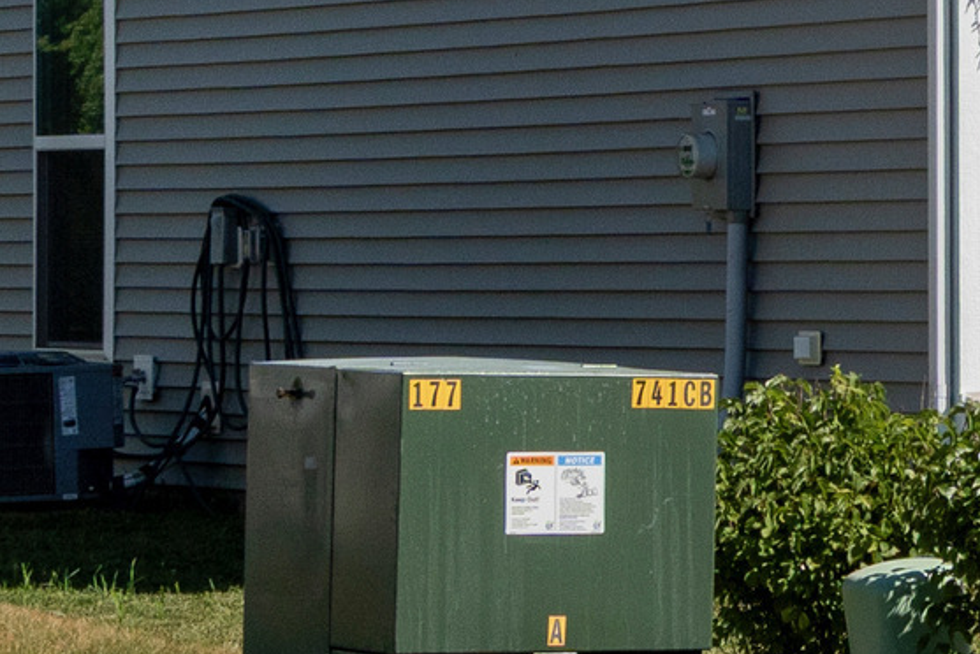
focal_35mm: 248
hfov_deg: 7.9
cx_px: 2083
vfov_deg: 5.5
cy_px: 239
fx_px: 6754
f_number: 9
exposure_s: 1/800
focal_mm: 30
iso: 200
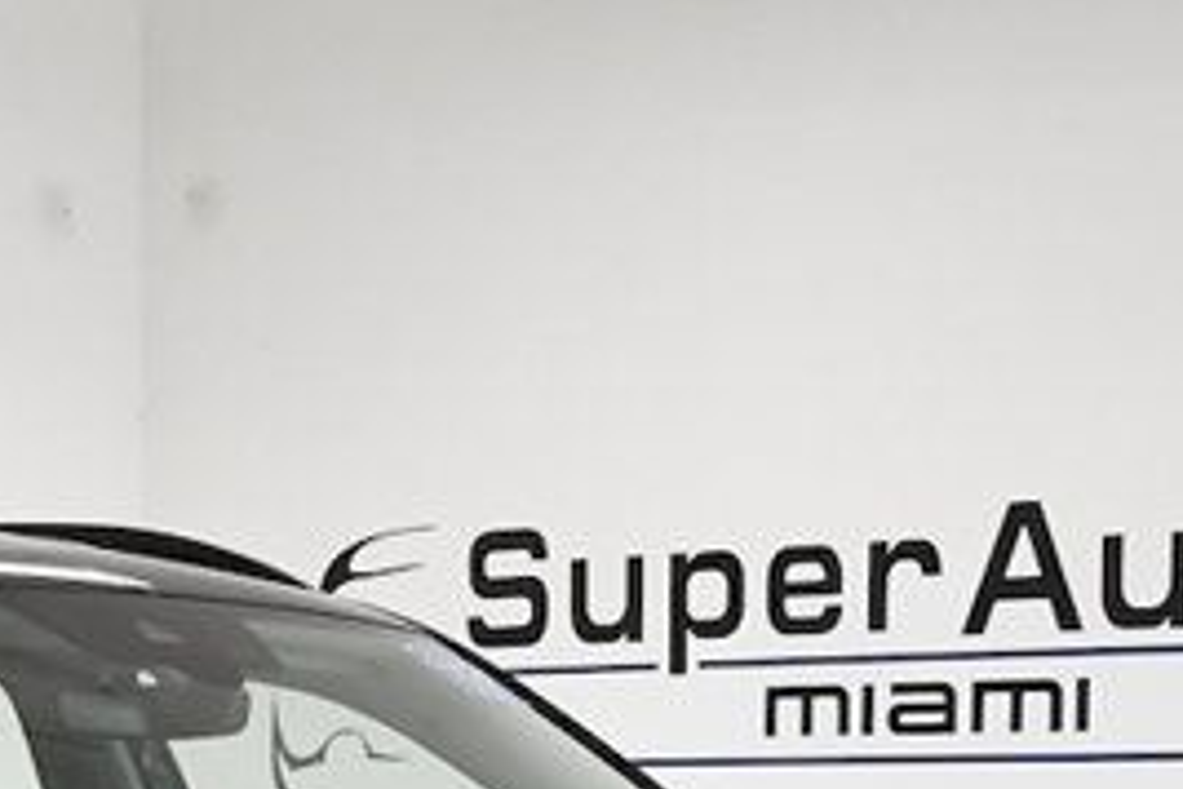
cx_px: 164
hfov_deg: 17.6
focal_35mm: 115
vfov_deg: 11.1
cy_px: 1438
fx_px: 3779
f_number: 4.5
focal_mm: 20
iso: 2500
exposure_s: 1/1250
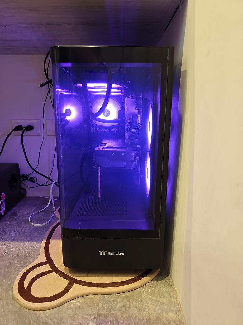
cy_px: 162
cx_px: 122
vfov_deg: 73.9
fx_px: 215
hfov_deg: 58.9
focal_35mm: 23
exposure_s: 1/60
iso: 569
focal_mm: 8.67
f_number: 1.75
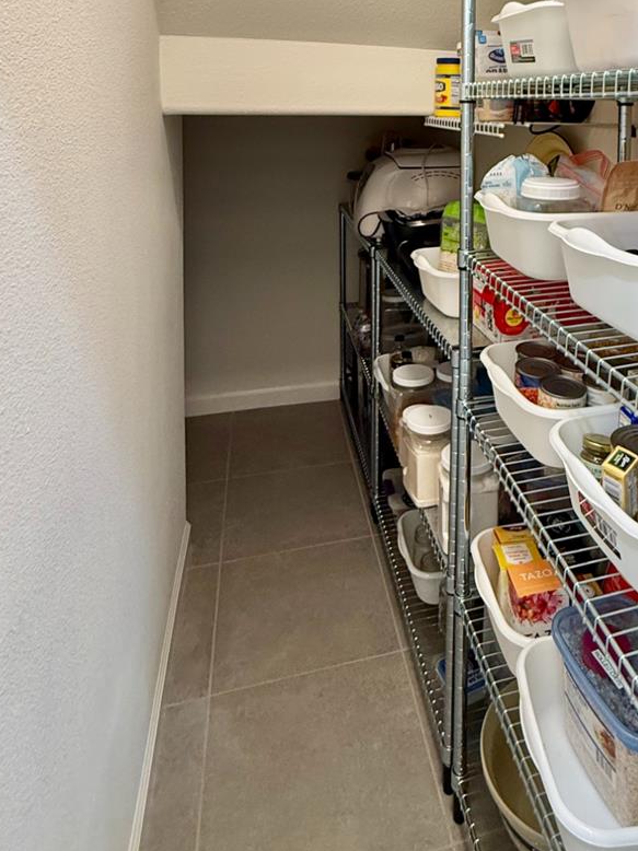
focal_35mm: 27
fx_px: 664
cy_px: 151
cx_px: 467
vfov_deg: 59.3
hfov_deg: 49.6
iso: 250
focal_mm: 2.22
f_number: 2.2
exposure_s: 1/60
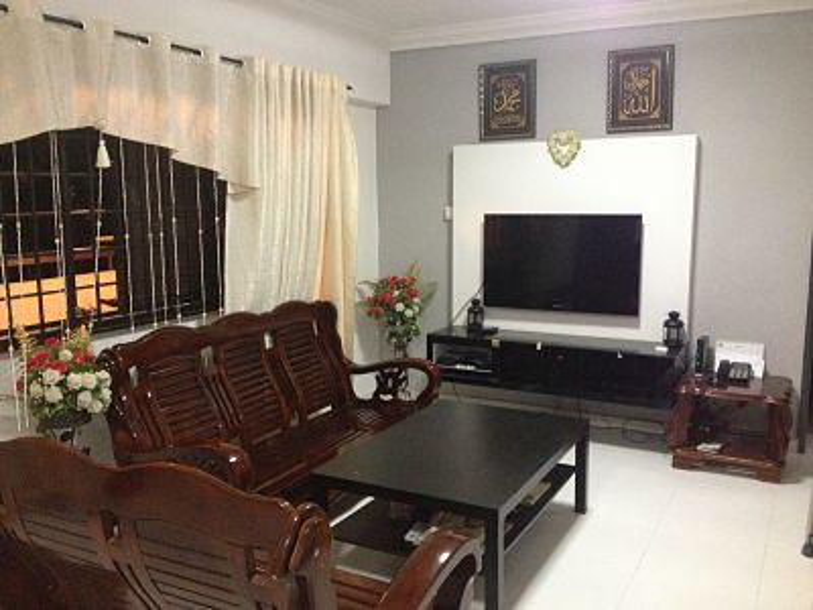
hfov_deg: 52.6
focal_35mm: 35
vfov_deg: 40.7
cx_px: 406
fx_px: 822
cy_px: 305
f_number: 2.4
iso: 500
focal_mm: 4.28
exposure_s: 1/17
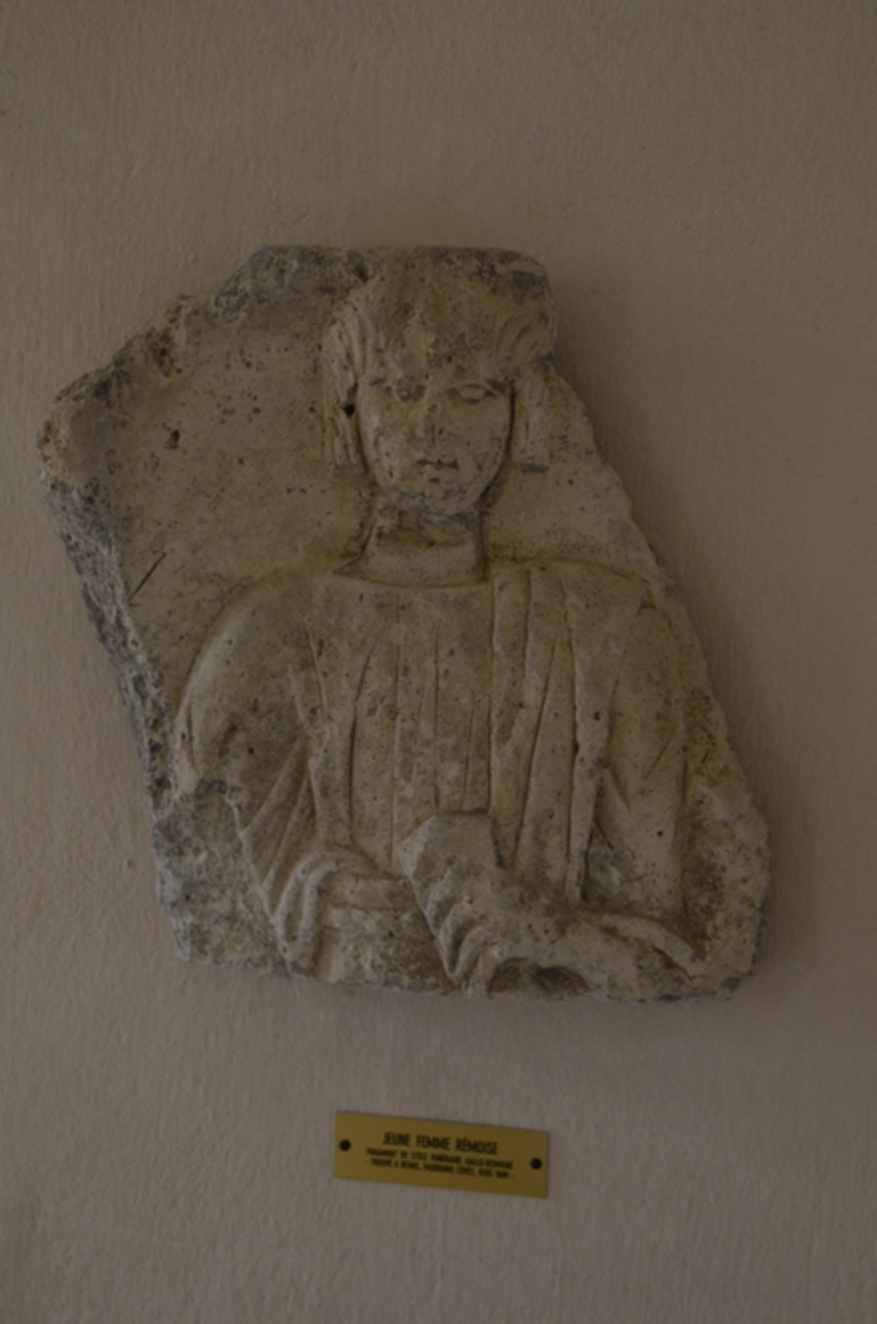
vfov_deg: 37.9
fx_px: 1926
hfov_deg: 25.6
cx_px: 438
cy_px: 662
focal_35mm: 52
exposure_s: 1/125
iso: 1000
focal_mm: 35
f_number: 5.6
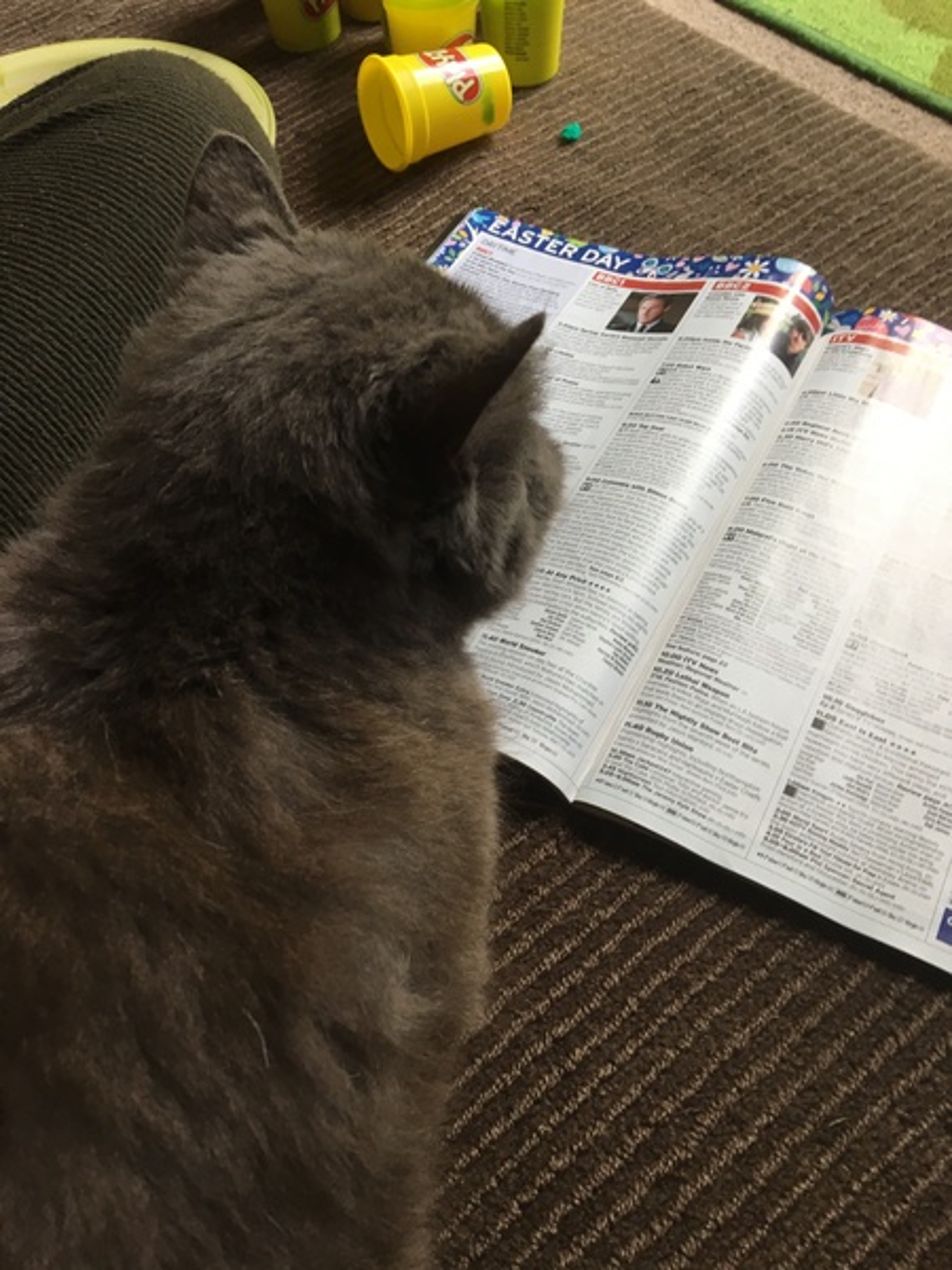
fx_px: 1063
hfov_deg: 48.2
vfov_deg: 61.7
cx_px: 476
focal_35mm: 29
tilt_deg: -52.0
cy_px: 635
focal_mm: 4.15
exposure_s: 1/33
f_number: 2.2
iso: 40
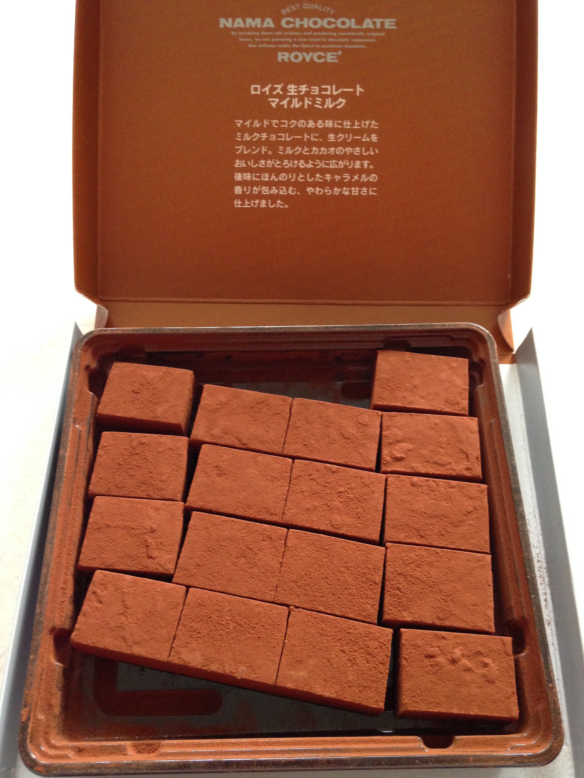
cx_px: 292
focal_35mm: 33
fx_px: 742
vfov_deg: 55.4
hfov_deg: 42.9
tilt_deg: -60.7
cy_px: 389
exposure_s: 1/20
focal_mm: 4.12
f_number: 2.4
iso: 250
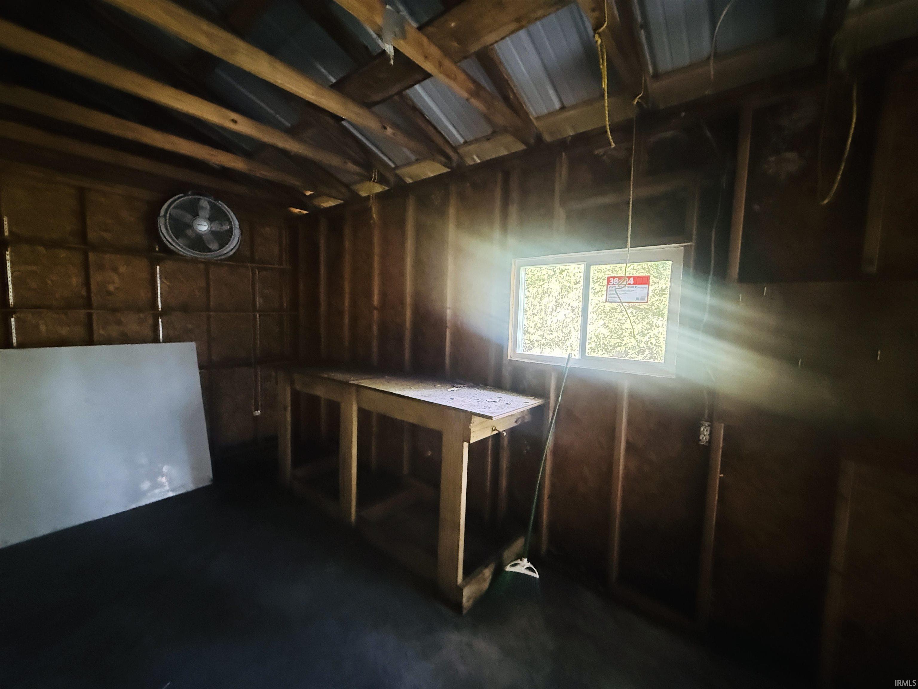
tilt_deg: -4.4
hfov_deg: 102.1
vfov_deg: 85.7
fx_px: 371
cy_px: 344
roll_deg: -1.4
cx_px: 459
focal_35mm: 14
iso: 1250
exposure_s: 1/53
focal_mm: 2.22
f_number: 2.2
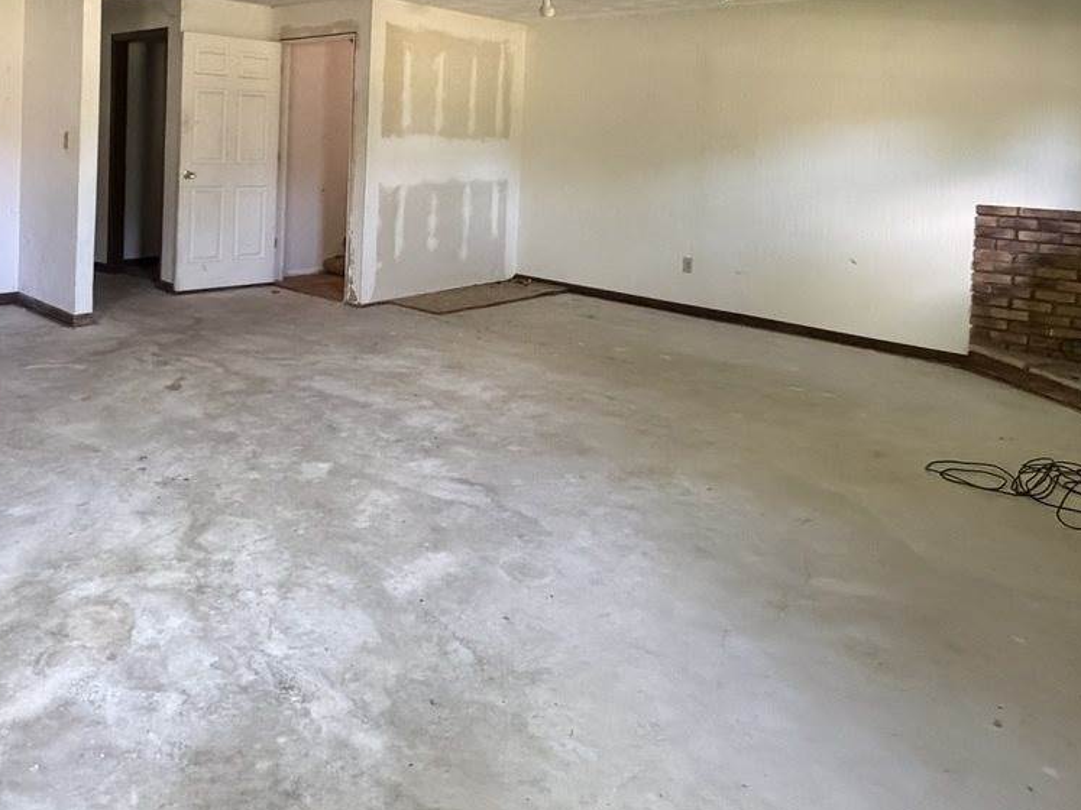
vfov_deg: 48.5
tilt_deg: -1.7
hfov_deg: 63.8
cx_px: 370
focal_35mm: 27
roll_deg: -3.1
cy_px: 165
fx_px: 843
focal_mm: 2.22
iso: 800
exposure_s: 1/60
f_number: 2.2
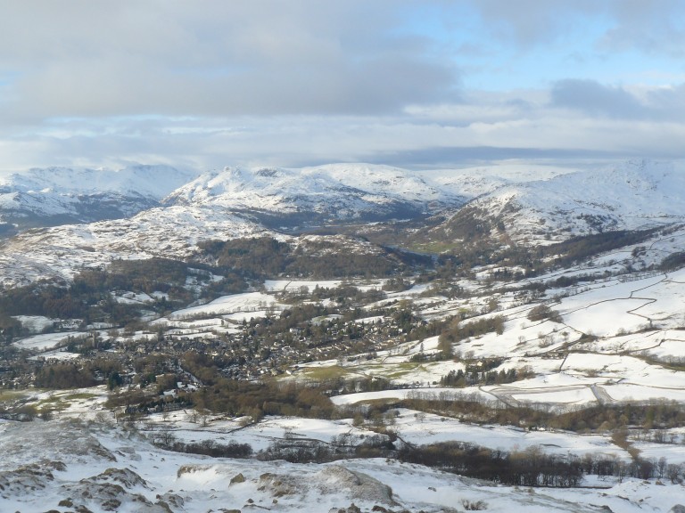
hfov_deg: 51.4
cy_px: 256
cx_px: 342
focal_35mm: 36
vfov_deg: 39.7
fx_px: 712
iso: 100
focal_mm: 6
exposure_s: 1/250
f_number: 5.6
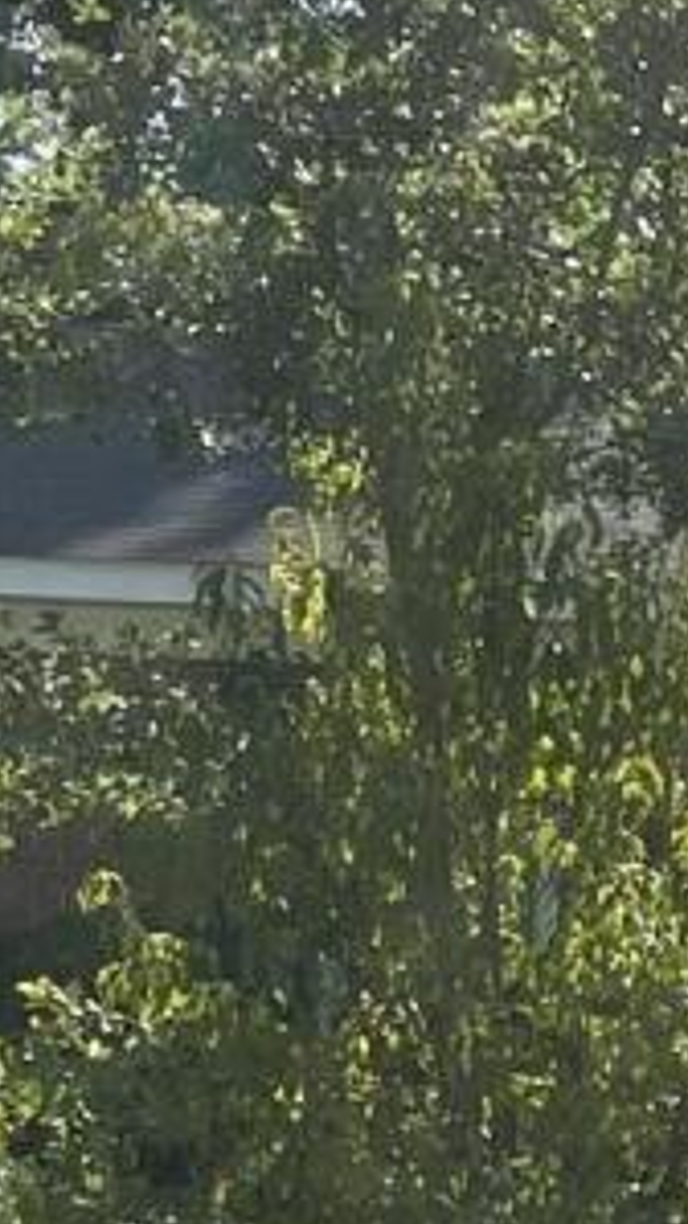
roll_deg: -2.4
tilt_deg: -4.4
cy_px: 1592
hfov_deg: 6.3
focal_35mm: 182
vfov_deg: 11.5
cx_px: 1687
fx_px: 5908
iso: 32
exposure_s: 1/2288
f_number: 1.6
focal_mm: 5.1
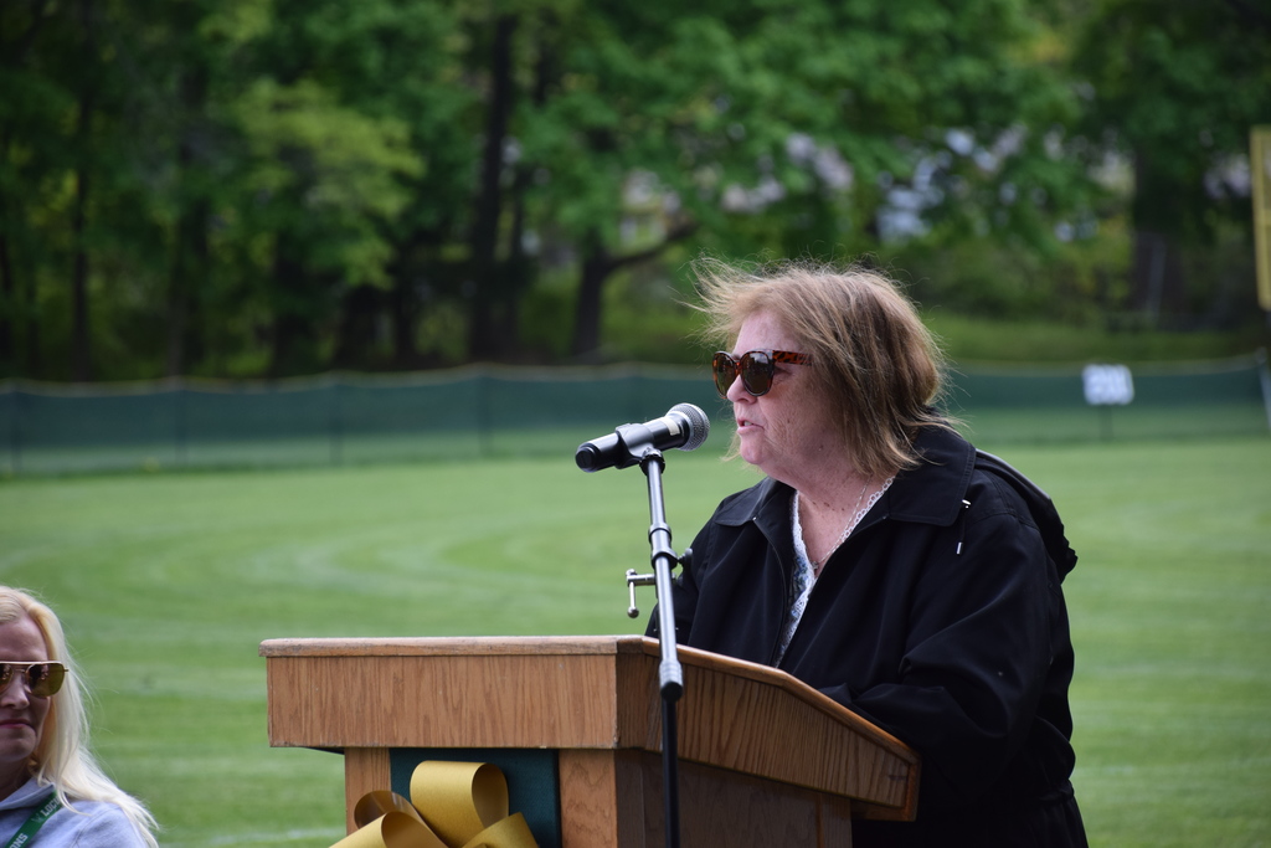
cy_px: 424
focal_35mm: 210
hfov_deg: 9.8
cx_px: 636
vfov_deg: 6.5
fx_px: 7415
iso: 400
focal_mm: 140
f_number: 5.6
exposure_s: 1/400
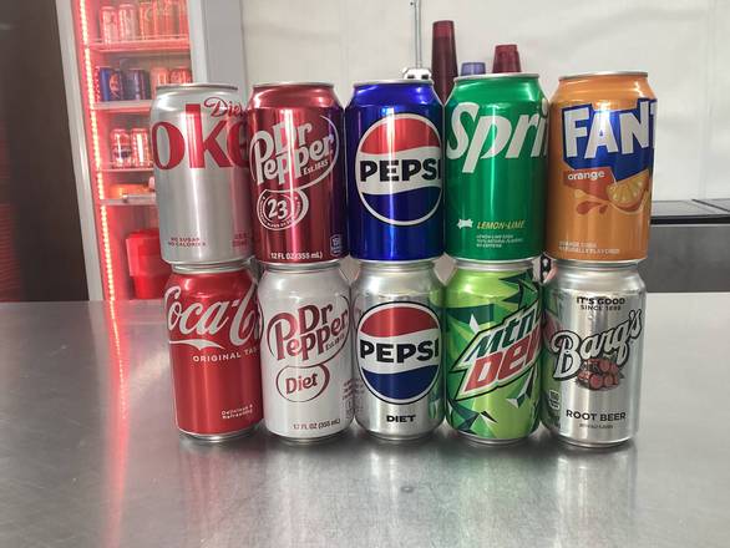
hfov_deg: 58.3
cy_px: 274
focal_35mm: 31
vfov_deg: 45.5
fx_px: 654
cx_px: 365
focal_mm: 3.3
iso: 100
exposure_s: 1/60
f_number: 2.4
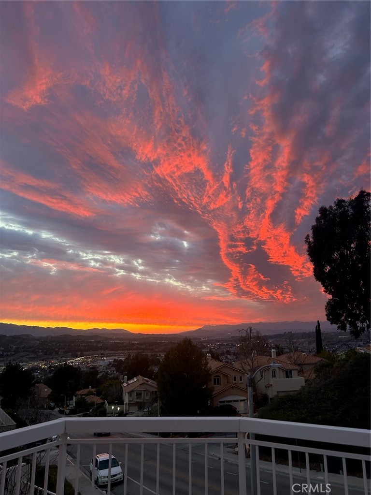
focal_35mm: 26
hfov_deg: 53.1
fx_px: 372
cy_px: 248
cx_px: 186
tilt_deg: +12.5
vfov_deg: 67.3
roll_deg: +0.4
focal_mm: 5.7
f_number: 1.5
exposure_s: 1/121
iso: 125
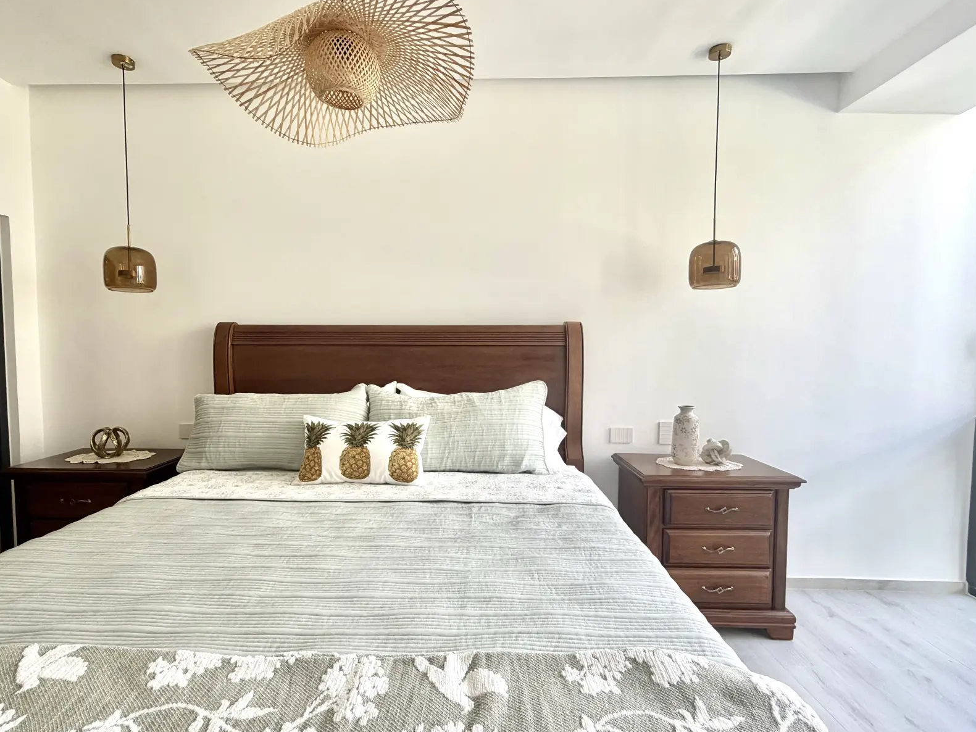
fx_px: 479
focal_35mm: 17
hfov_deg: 90.9
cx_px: 459
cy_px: 371
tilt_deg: -2.5
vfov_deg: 74.7
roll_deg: +0.3
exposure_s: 1/121
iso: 64
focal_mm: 2.22
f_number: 2.2
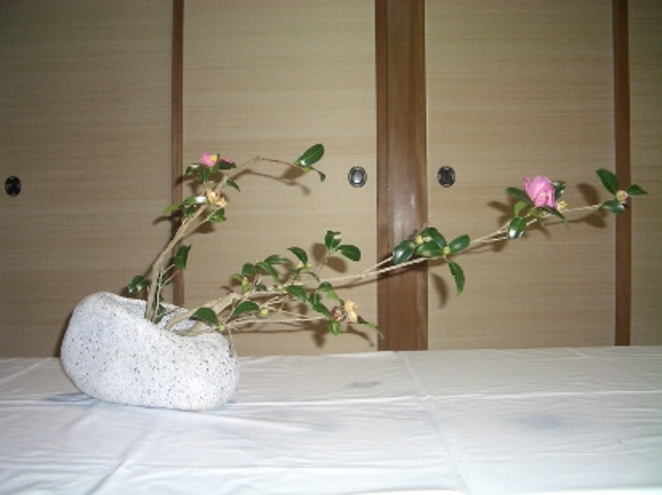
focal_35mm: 38
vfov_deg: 37.7
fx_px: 726
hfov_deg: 49.0
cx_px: 317
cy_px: 255
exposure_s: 1/60
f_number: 2.6
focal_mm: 5.8
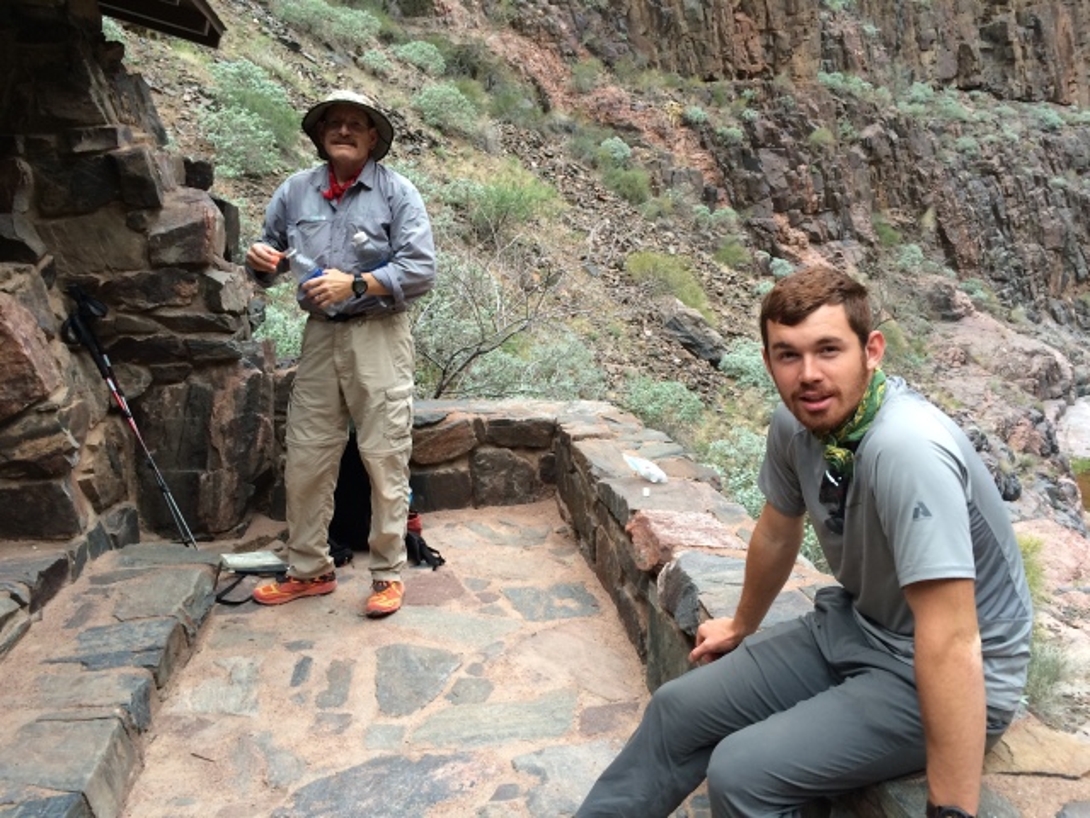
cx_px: 545
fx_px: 913
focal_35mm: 29
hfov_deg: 61.7
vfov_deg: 48.2
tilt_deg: -12.2
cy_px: 409
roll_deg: +1.2
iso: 40
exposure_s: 1/40
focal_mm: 4.15
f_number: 2.2
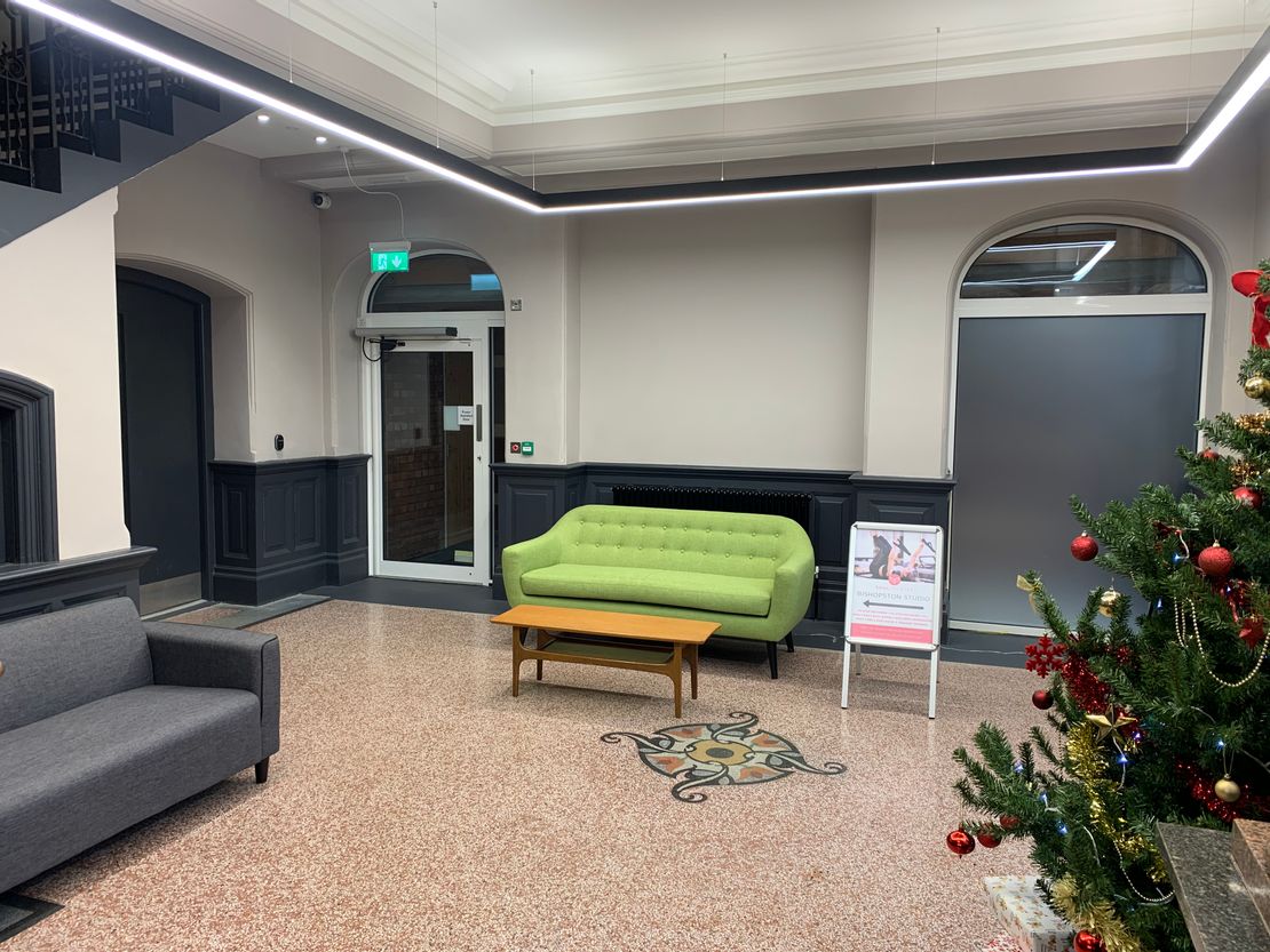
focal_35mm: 26
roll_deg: -0.1
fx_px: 954
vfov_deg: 53.1
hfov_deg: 67.3
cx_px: 635
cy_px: 476
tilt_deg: -5.5
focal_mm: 4.25
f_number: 1.8
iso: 50
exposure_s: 1/50
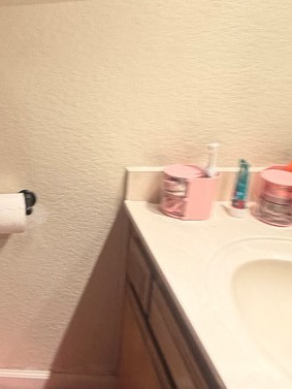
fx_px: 427
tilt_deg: -19.9
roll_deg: +3.6
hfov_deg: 32.5
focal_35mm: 38
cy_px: 124
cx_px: -40
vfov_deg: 48.0
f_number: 2.2
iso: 200
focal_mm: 2.22
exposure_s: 1/60
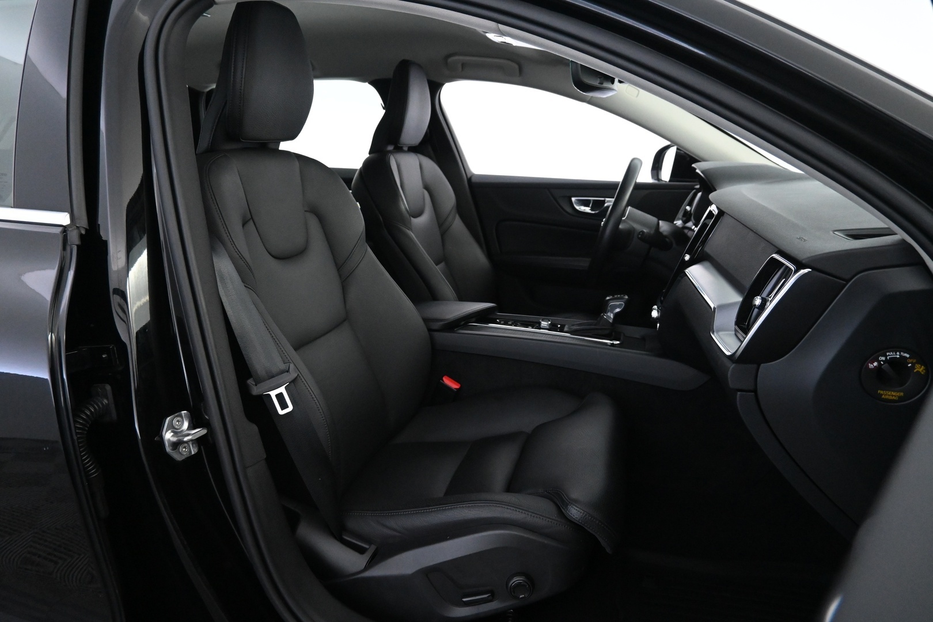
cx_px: 466
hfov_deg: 73.7
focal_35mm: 24
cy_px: 311
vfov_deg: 53.1
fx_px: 622
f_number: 4.5
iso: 4000
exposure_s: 1/80
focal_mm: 16
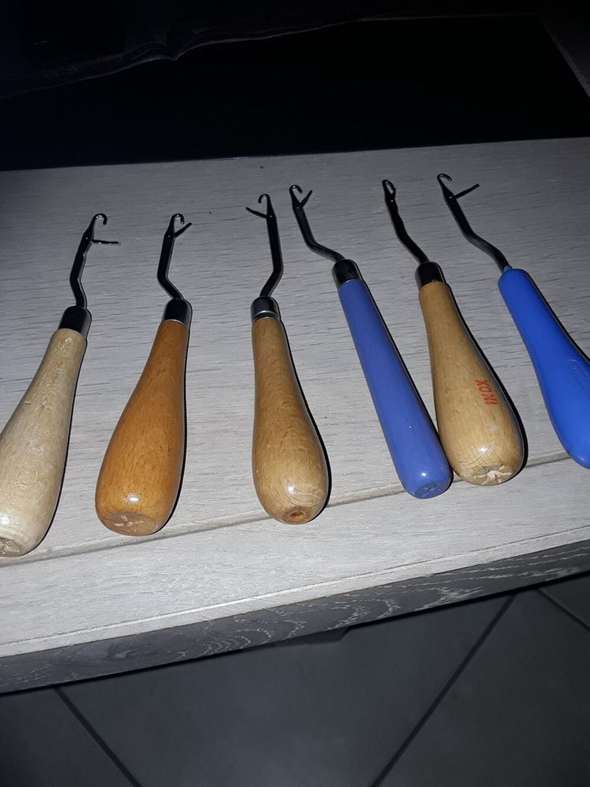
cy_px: 394
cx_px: 295
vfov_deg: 65.3
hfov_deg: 51.4
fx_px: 613
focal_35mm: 27
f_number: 1.9
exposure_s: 1/100
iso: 40
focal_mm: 2.91
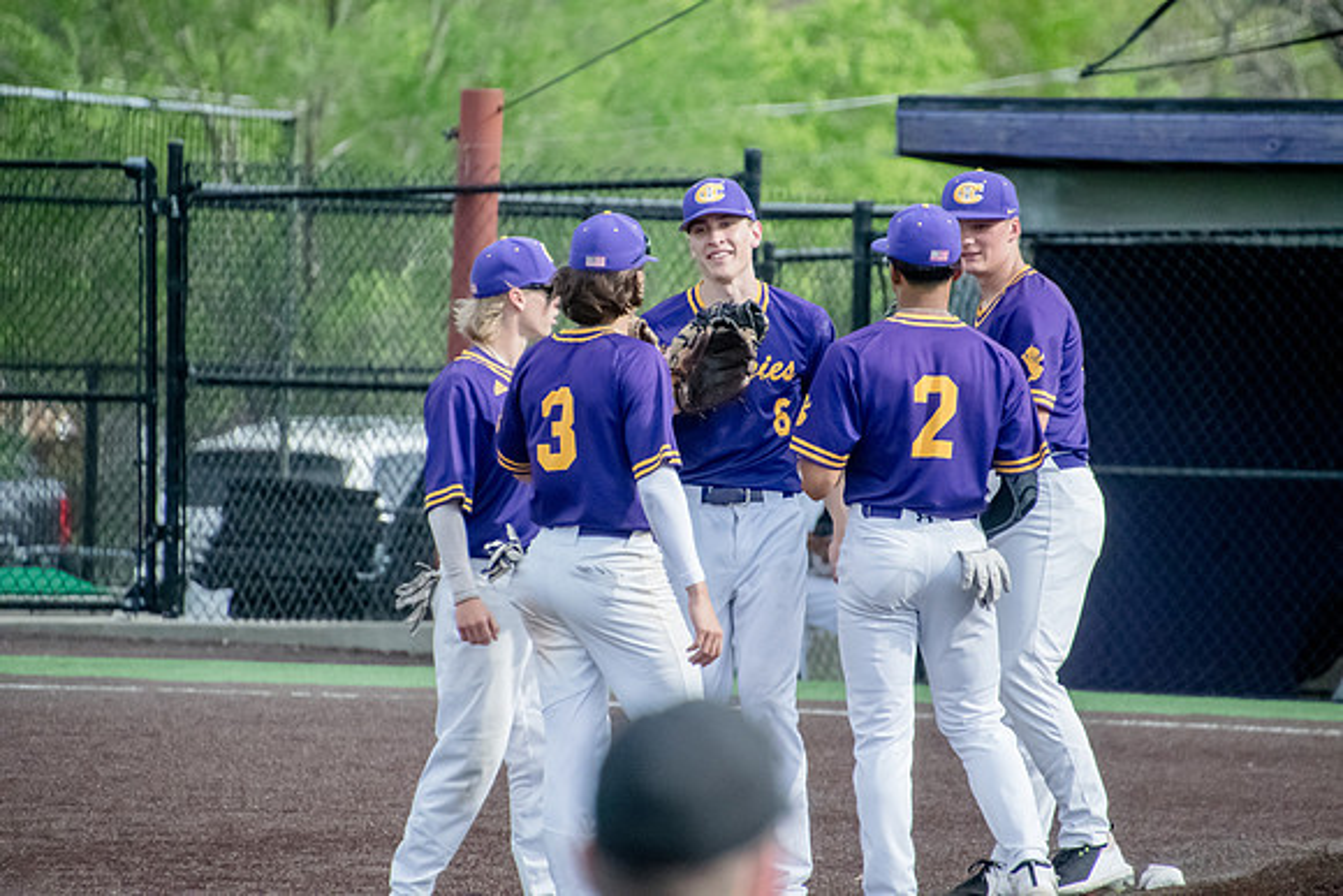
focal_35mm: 495
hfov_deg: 4.2
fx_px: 18470
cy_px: 448
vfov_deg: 2.8
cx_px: 672
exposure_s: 1/4000
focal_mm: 330
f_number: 6.3
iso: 3200
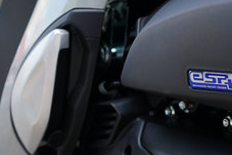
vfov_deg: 6.1
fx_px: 1455
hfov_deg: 8.8
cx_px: 410
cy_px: 148
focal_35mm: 226
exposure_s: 1/320
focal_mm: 50
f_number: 3.2
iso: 200
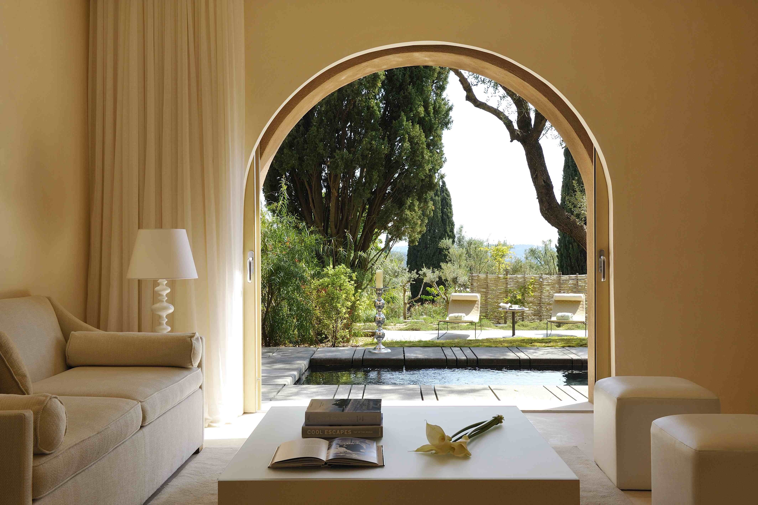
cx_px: 379
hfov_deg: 53.2
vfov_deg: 36.8
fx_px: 758
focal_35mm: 36
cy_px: 252
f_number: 11
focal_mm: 36
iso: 320
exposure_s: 1/80
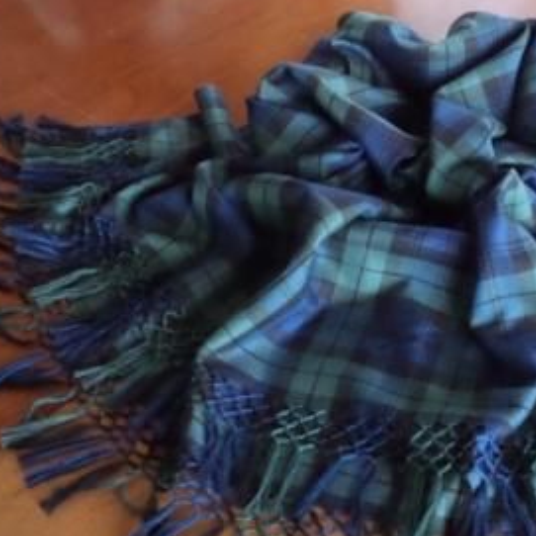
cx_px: 350
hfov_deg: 28.5
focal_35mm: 60
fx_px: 1051
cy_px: 314
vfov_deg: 28.6
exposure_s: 1/15
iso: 800
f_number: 3.6
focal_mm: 6.8
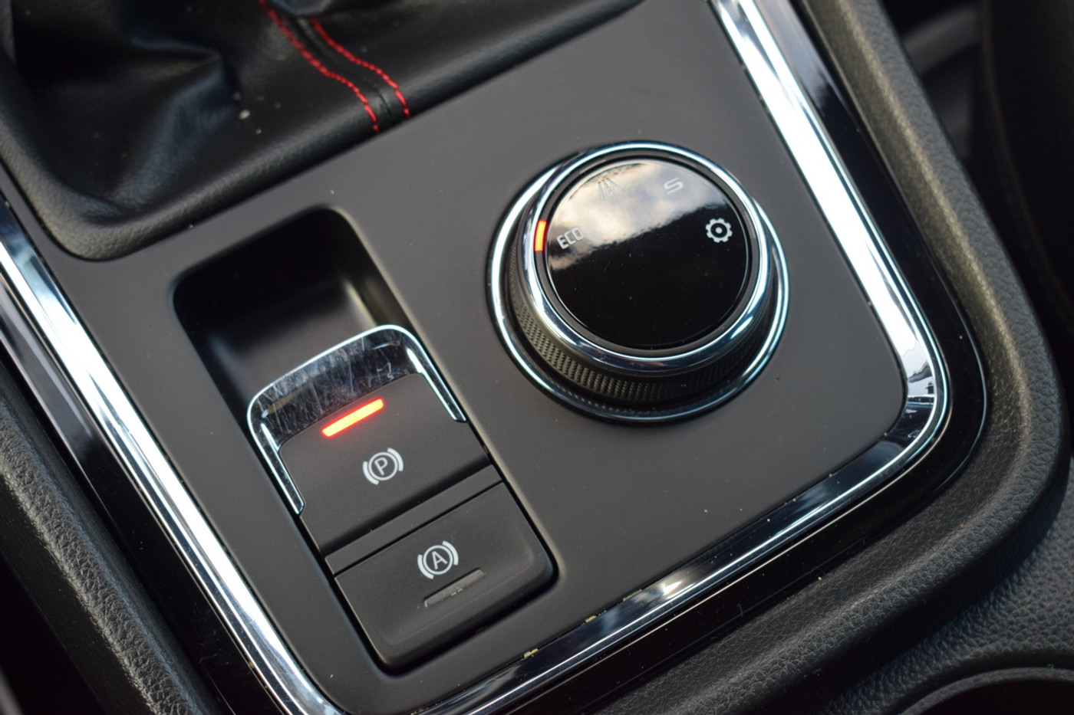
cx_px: 537
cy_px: 358
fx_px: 1879
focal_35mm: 63
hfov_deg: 31.9
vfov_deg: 21.6
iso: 720
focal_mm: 42
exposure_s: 1/60
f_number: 5
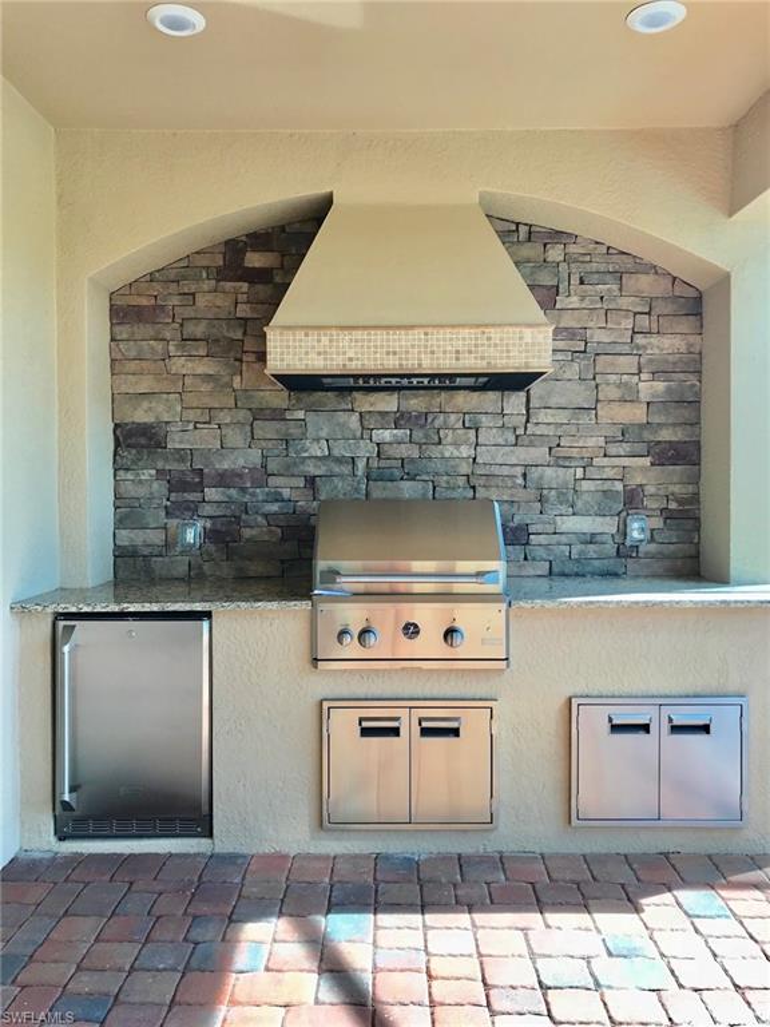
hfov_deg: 49.7
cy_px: 514
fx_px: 830
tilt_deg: -0.8
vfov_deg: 63.4
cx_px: 385
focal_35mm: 28
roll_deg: +0.1
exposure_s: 1/156
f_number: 1.8
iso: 20
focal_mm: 3.99
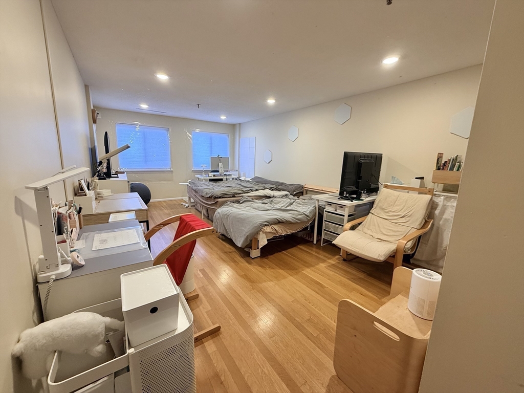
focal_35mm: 14
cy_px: 196
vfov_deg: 85.7
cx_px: 262
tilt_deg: -9.8
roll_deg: -1.2
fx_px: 212
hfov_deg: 102.1
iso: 200
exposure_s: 1/60
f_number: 2.2
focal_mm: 2.22
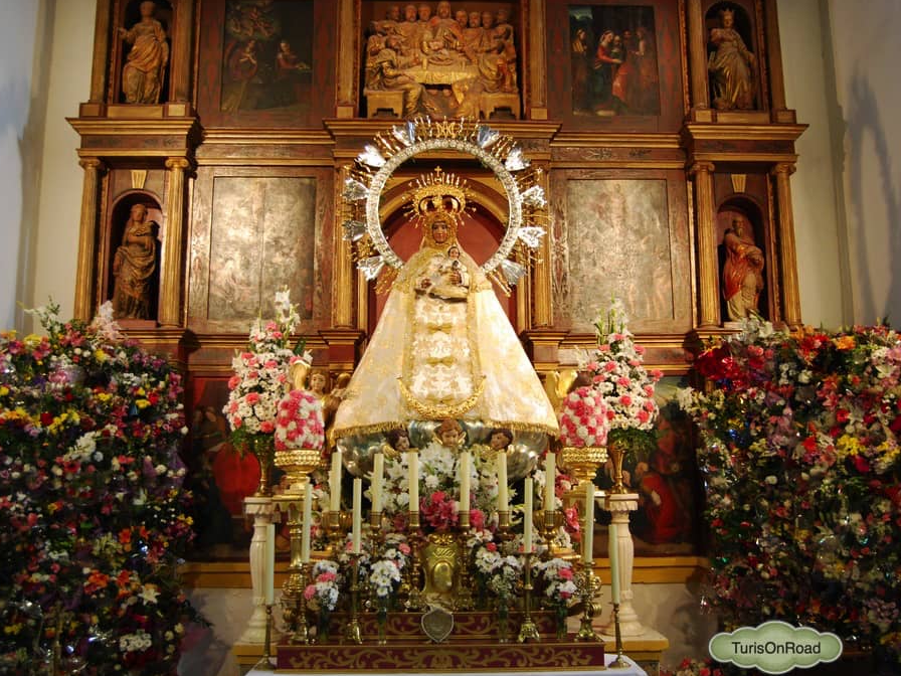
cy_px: 340
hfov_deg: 55.4
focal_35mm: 33
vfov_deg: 42.9
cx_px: 450
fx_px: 859
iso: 640
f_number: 3.8
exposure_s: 1/30
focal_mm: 20
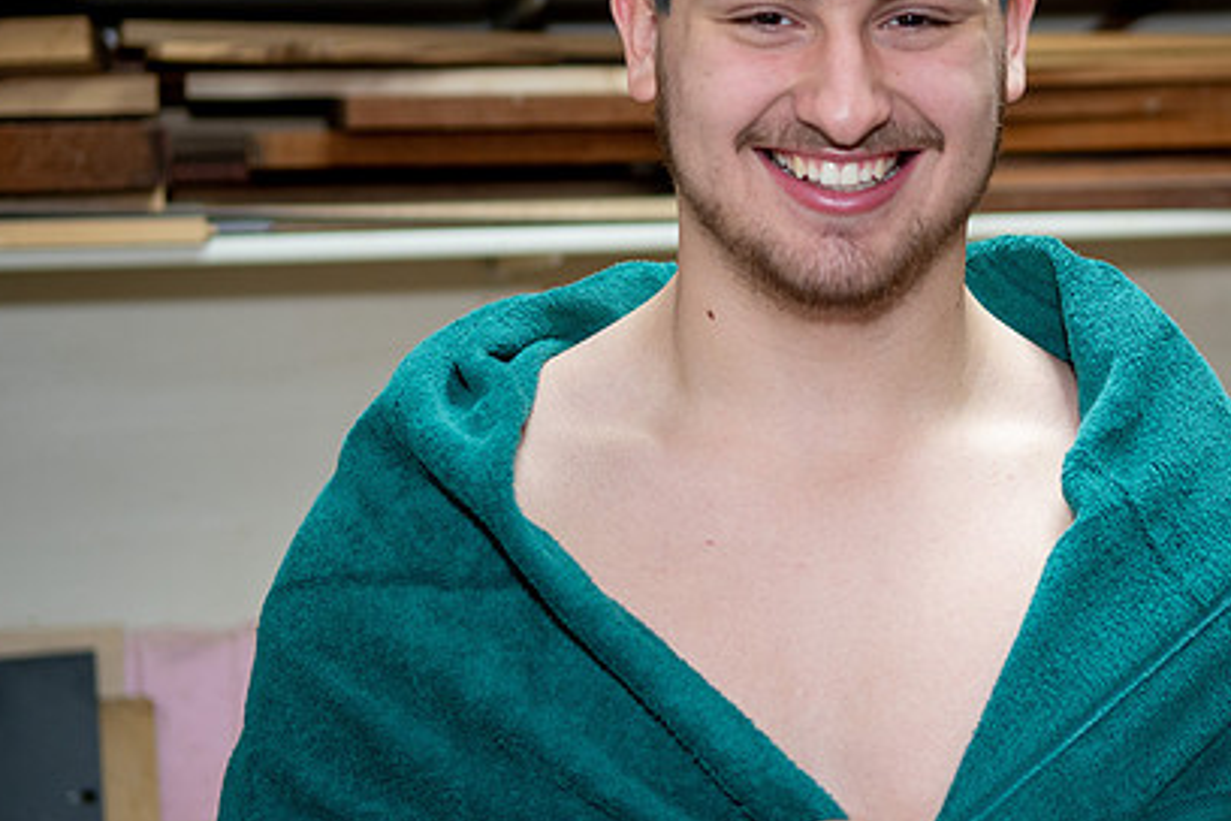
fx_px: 3282
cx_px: 806
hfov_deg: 21.2
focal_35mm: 96
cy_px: 246
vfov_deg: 14.2
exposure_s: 1/200
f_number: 2.8
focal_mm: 45
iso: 400
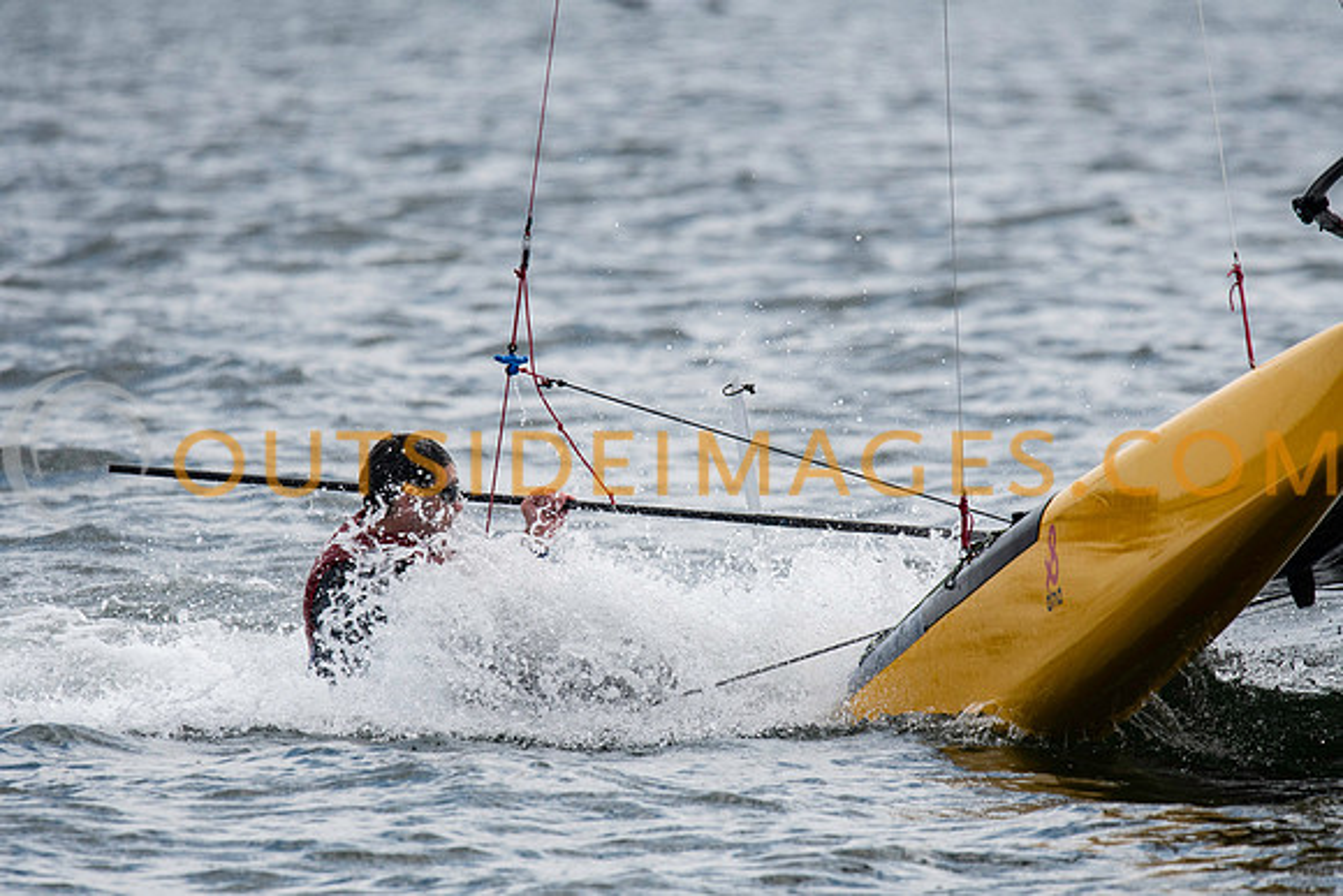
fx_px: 16950
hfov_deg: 4.5
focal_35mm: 454
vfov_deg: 3.0
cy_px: 448
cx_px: 672
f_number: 5
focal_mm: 300
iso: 400
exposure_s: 1/6400
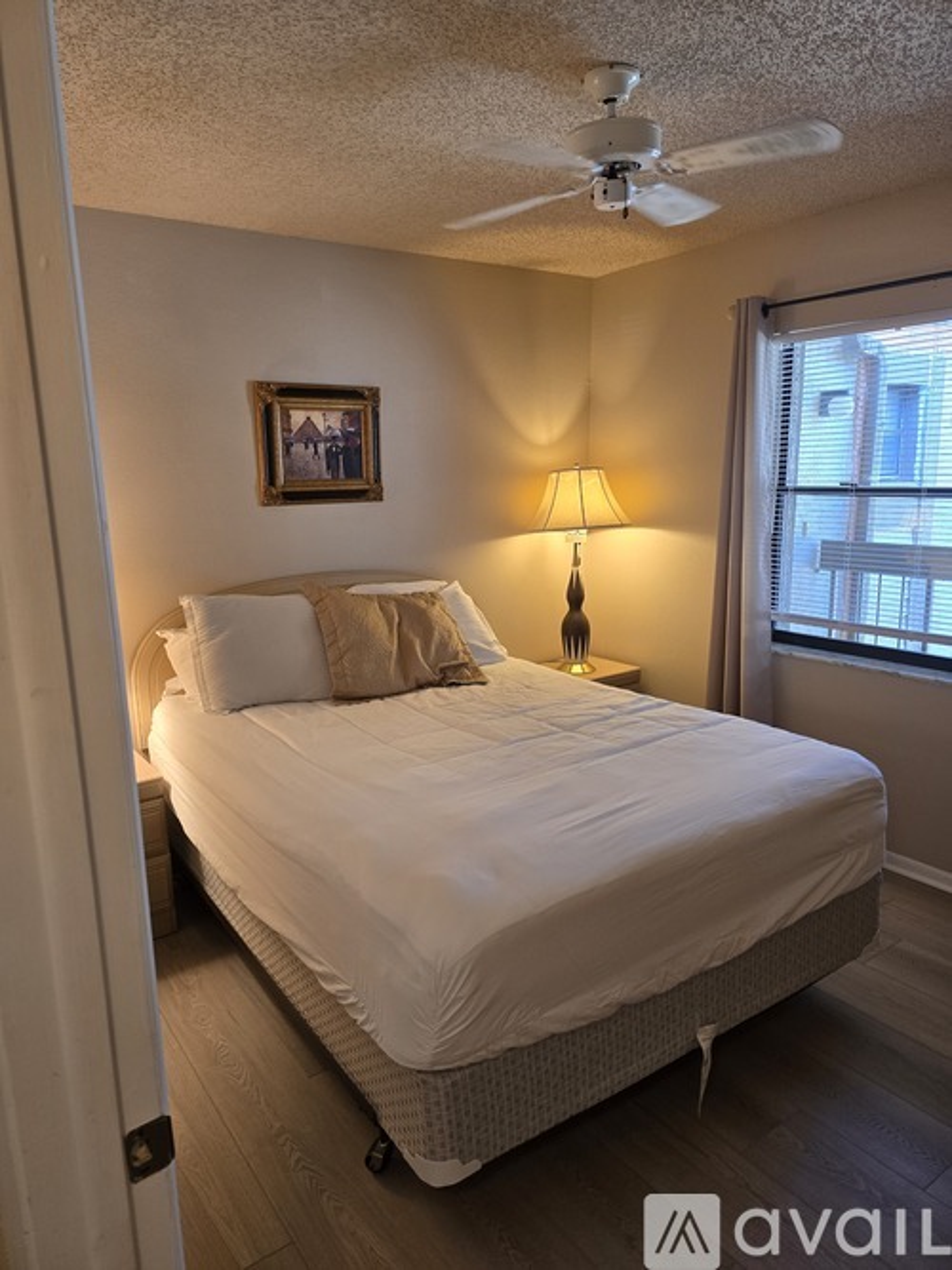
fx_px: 844
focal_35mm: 23
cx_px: 476
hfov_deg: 58.9
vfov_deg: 73.9
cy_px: 635
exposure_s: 1/120
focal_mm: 6.3
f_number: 1.7
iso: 200
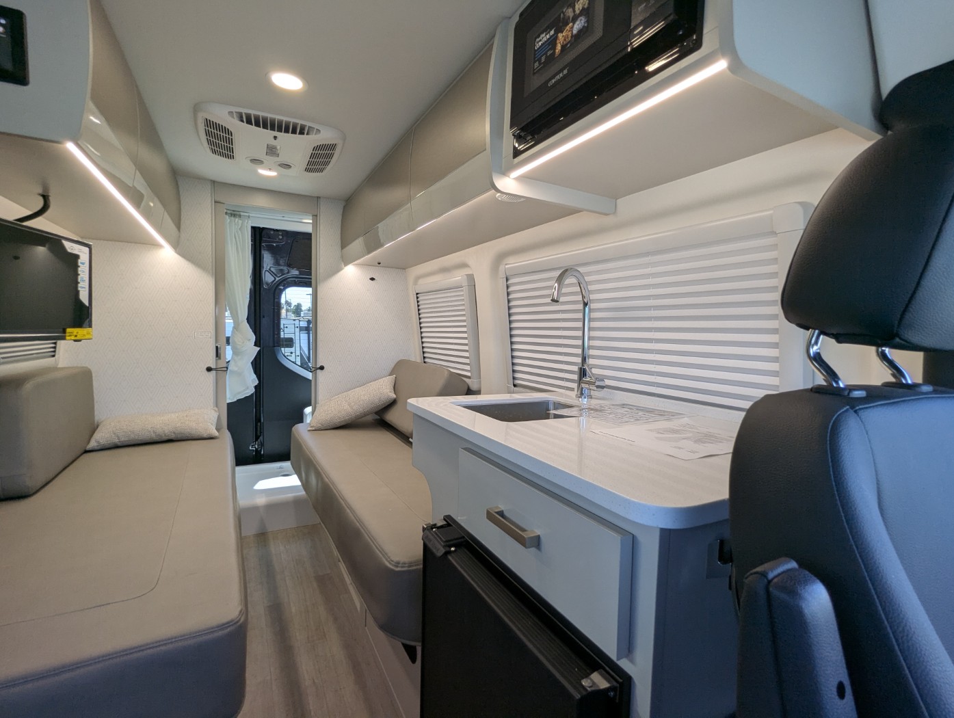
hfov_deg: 94.4
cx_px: 477
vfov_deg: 78.2
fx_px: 442
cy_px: 359
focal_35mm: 16
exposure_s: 1/106
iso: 51
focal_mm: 2.35
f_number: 2.2
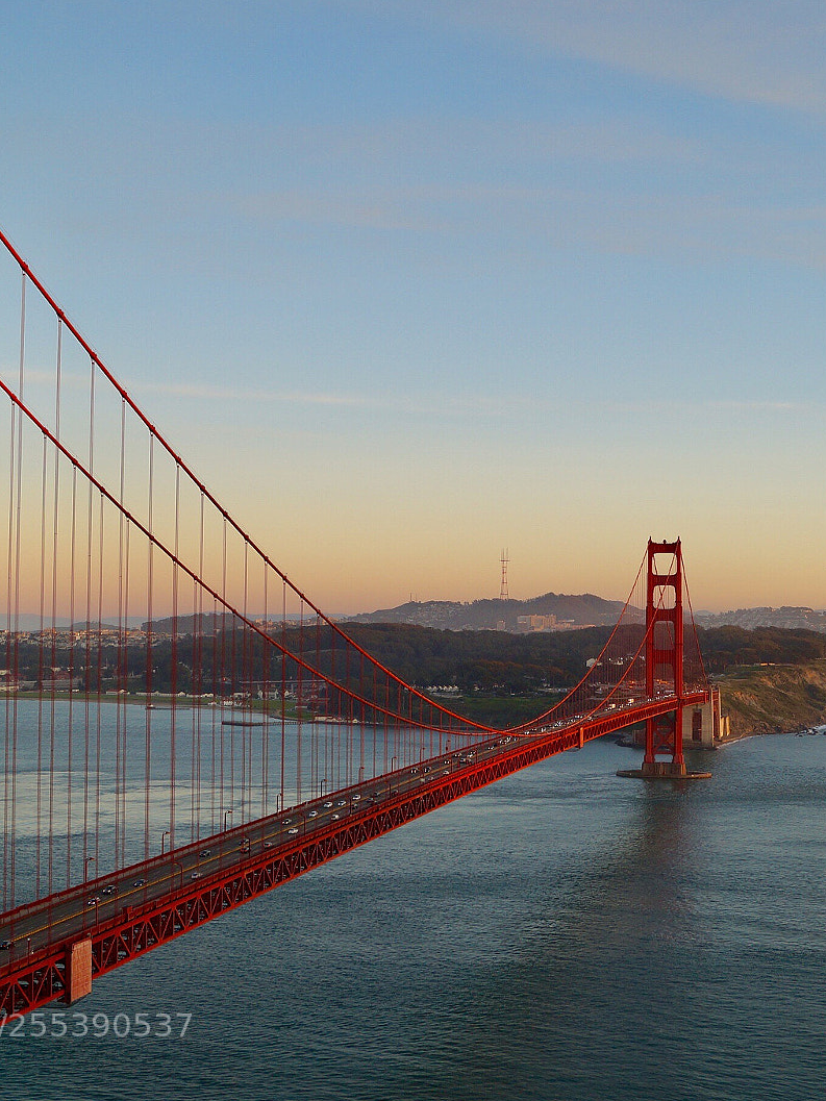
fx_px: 1527
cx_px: 481
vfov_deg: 39.7
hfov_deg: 30.2
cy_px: 552
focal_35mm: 48
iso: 125
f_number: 4
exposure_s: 1/160
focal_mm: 22
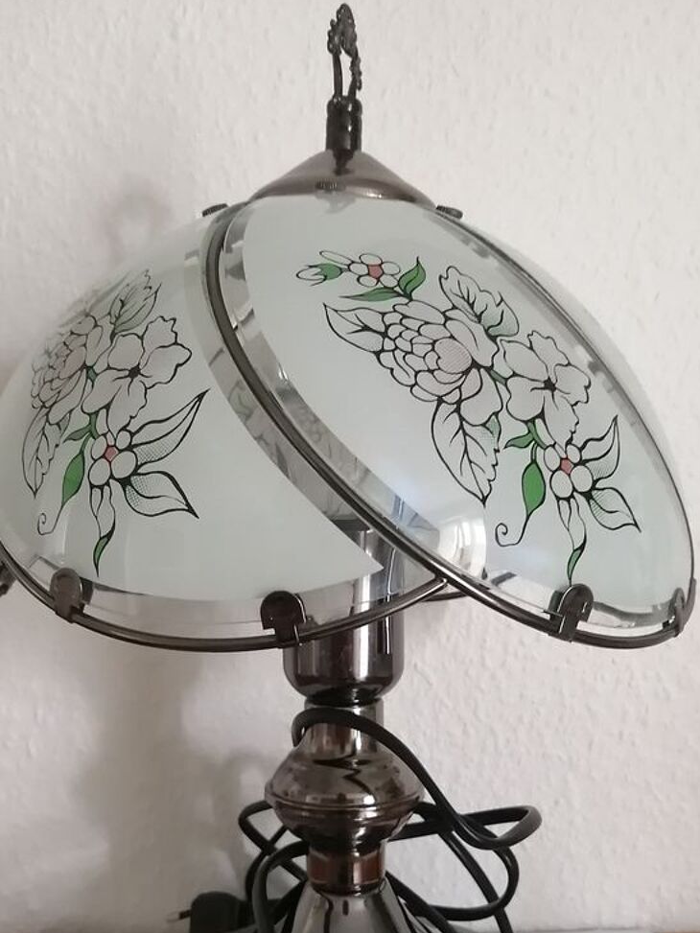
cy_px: 603
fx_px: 997
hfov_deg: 38.7
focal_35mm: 37
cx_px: 357
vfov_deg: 49.5
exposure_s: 1/33.3
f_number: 1.8
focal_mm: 3.62
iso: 250
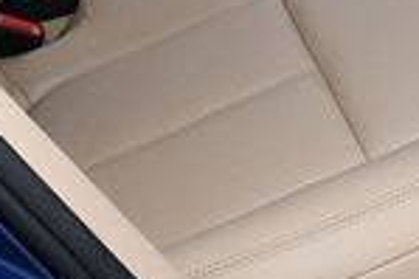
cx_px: 343
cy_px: -90
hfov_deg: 13.2
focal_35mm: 155
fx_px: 1802
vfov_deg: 8.7
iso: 360
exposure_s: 1/250
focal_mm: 18
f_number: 5.6
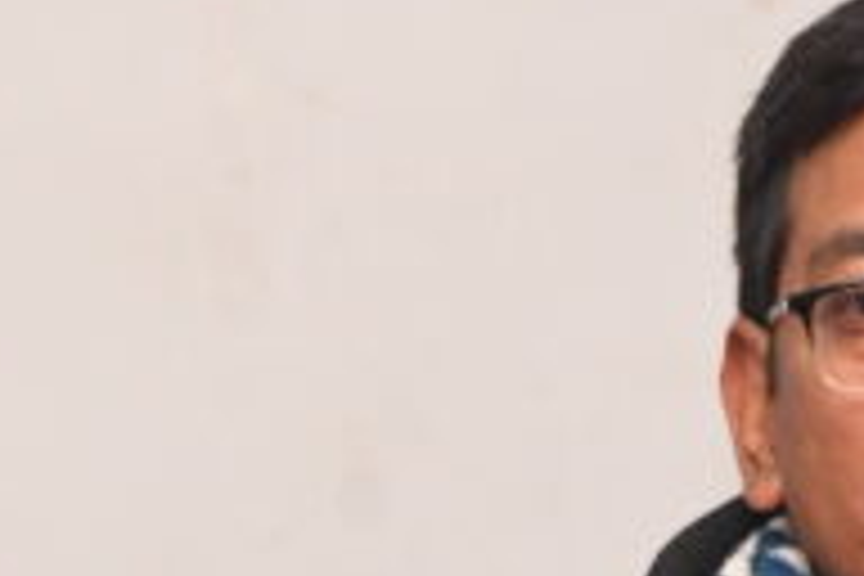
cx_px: -126
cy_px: 734
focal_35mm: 419
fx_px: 10055
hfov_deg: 4.9
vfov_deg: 3.3
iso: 3200
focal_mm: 70
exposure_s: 1/160
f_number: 5
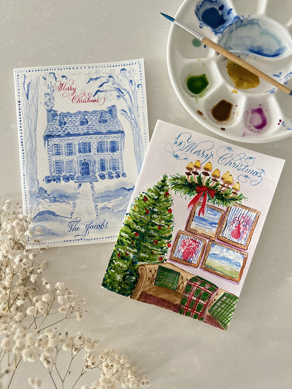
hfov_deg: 53.1
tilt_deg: -88.9
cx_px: 146
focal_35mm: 26
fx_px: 292
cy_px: 194
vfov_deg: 67.3
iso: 400
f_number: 1.5
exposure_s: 1/60
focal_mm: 5.7
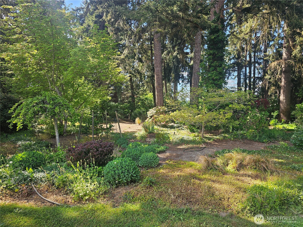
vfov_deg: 58.9
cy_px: 114
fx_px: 201
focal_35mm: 23
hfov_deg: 73.9
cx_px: 152
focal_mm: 6.3
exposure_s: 1/120
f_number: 1.7
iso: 16
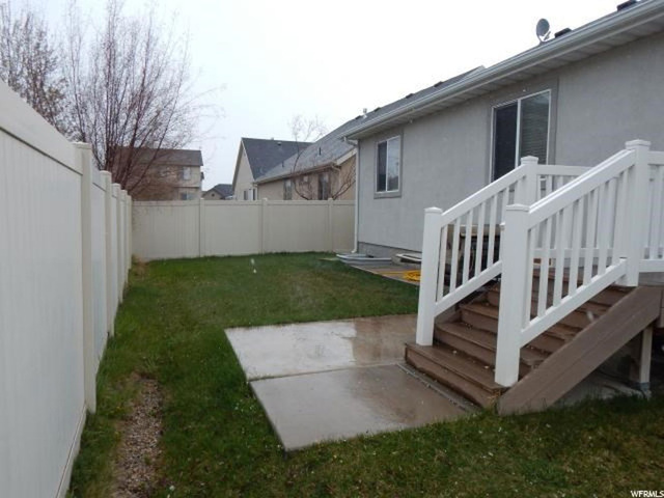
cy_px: 249
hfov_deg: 69.4
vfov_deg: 54.9
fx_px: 480
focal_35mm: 25
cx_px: 332
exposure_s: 1/1250
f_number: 3.1
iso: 125
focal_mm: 4.5
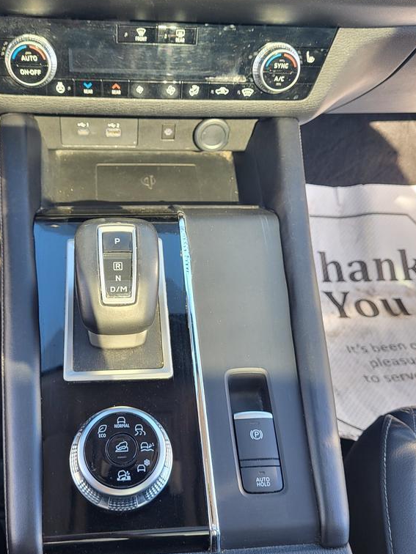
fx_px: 529
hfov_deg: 42.7
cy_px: 284
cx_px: 162
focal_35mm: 33
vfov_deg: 55.3
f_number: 1.8
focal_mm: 5.4
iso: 50
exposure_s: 1/120
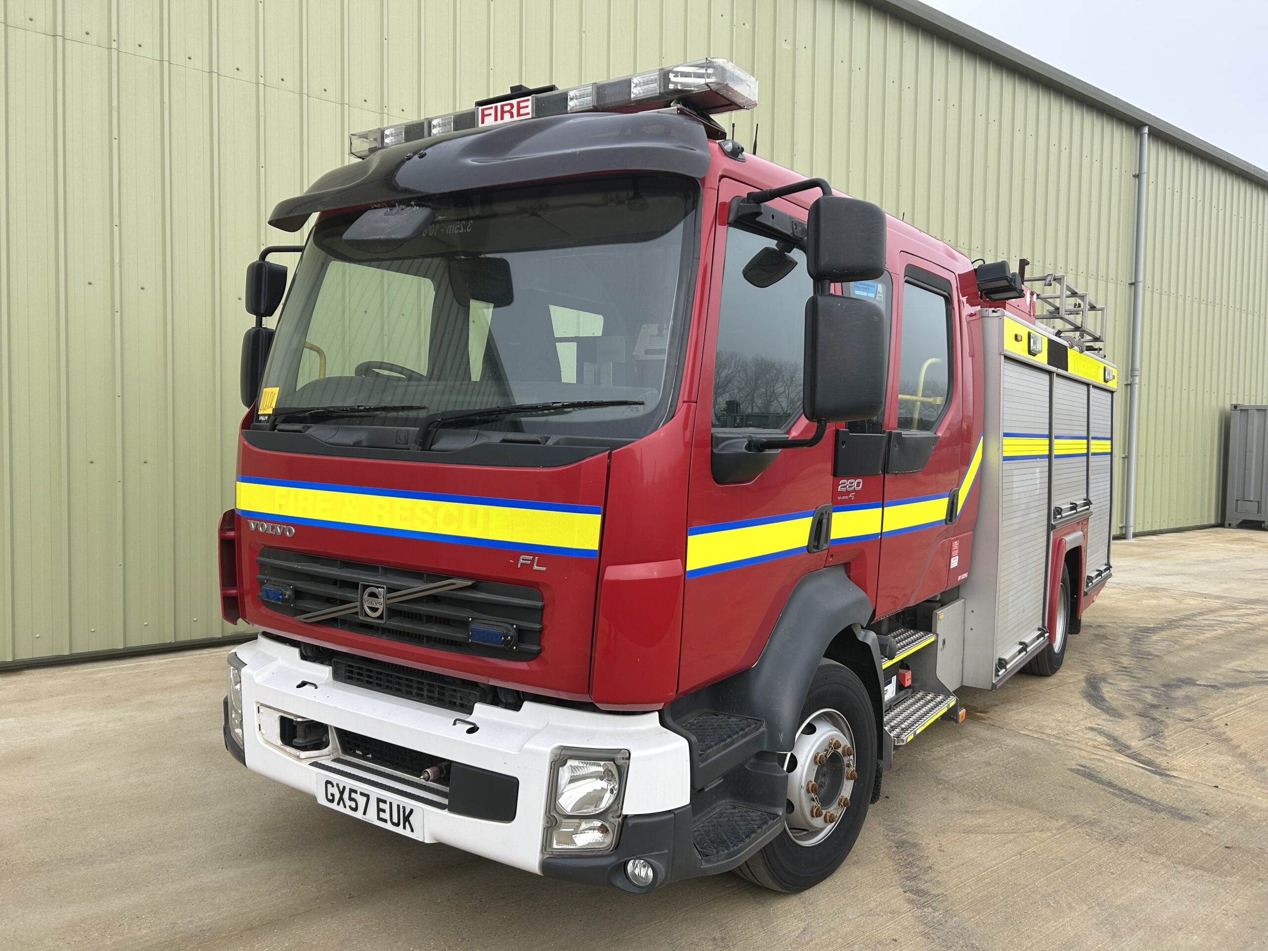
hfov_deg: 67.3
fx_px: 952
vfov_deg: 53.1
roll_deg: -0.6
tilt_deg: -2.2
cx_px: 634
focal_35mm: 26
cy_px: 476
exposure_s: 1/709
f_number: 1.5
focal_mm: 5.7
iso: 50
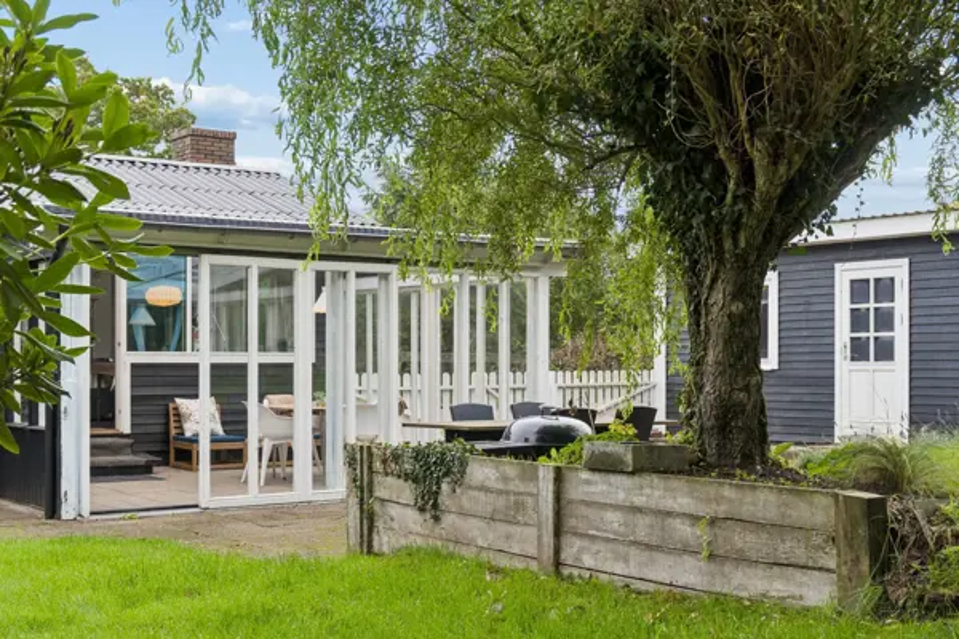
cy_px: 320
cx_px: 480
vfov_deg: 28.9
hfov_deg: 42.3
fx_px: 1239
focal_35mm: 46
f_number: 6.3
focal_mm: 31
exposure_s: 1/40
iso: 100
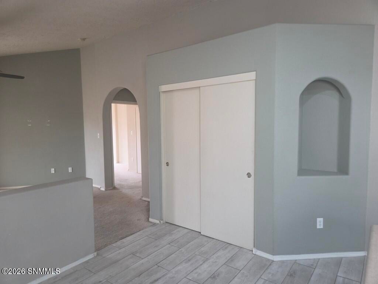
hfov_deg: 73.9
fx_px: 251
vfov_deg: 58.9
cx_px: 189
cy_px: 142
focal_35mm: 23
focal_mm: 5.4
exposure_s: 1/120
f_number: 1.8
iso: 400
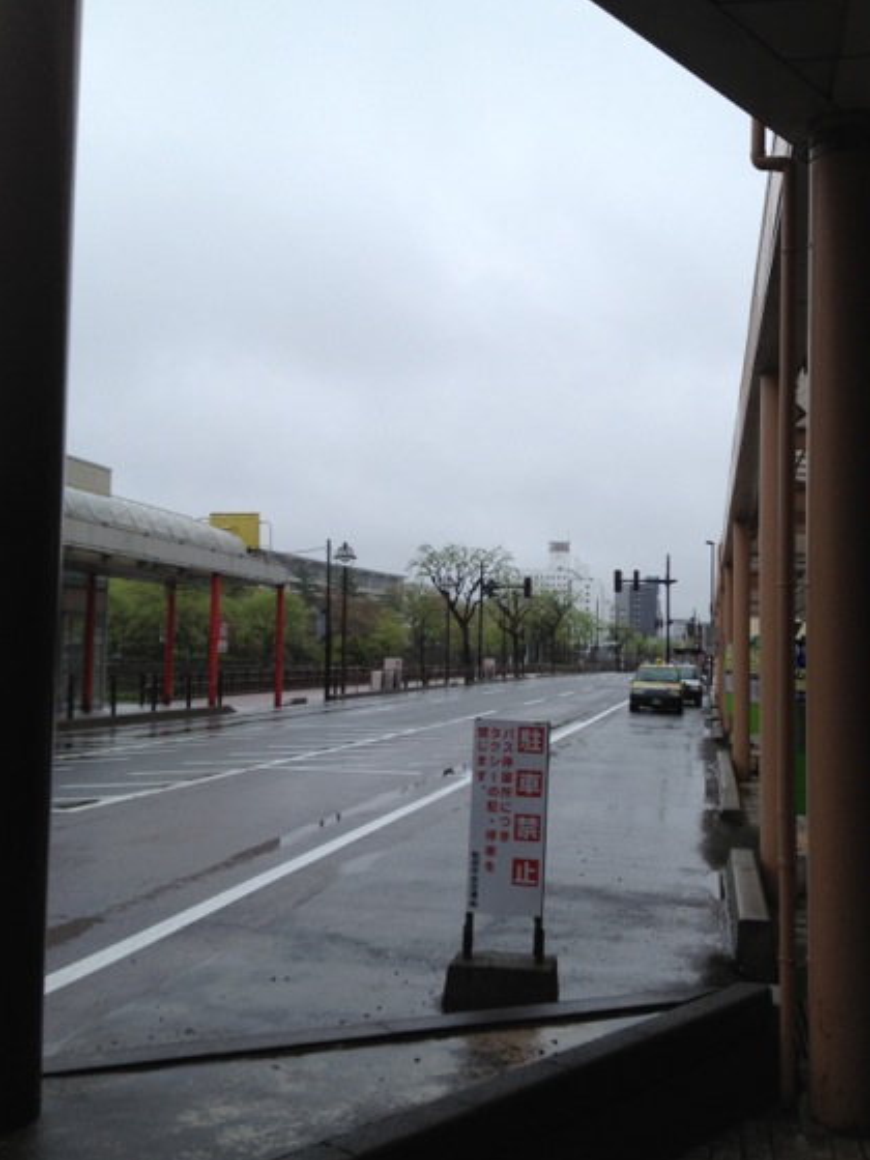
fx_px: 1340
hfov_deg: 35.9
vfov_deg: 46.8
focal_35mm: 40
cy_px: 594
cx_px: 491
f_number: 2.4
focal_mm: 4.28
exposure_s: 1/951
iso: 64
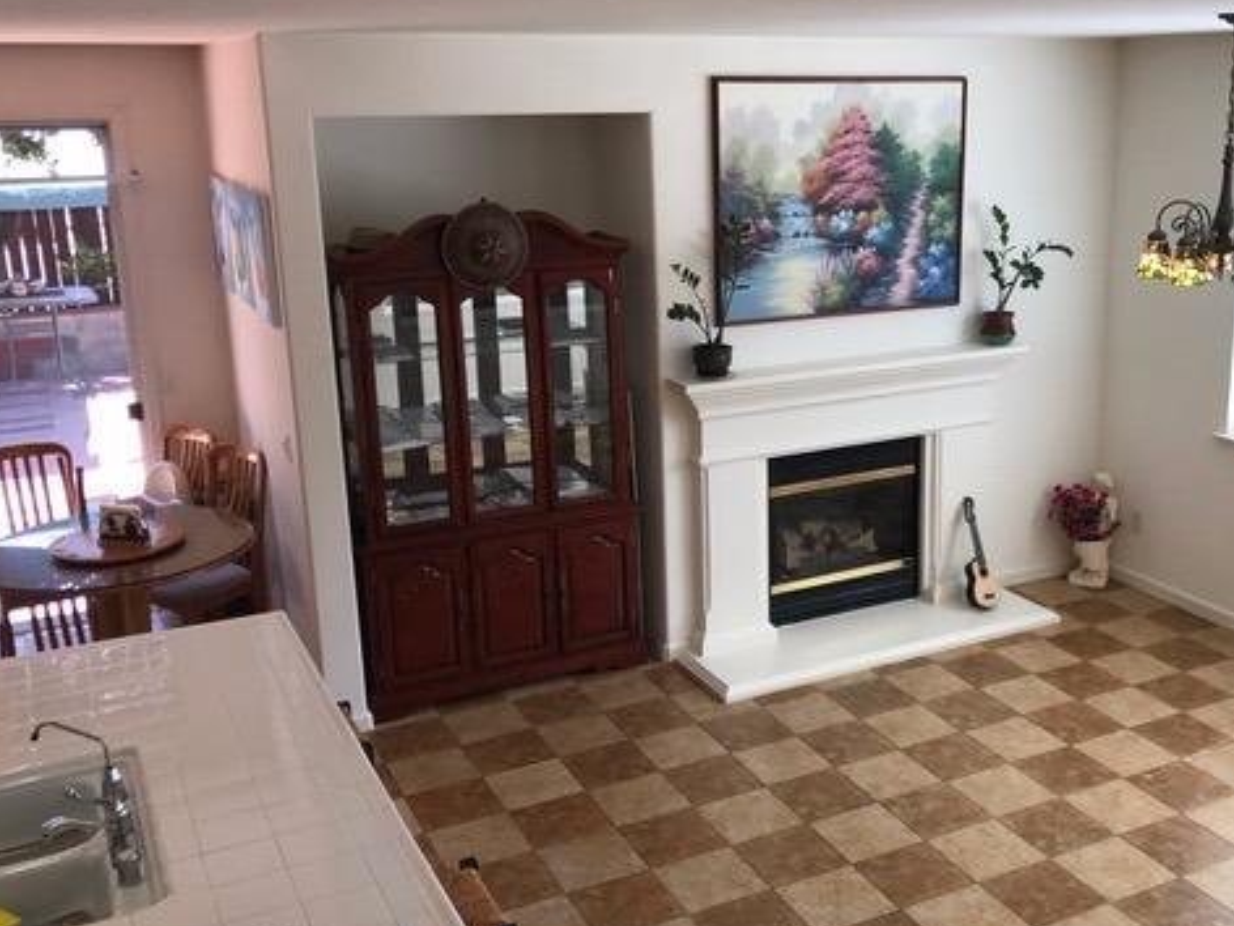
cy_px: 463
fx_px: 1355
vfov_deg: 37.7
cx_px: 774
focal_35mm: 38
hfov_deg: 48.5
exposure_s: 1/120
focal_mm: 3.99
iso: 32
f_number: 1.8
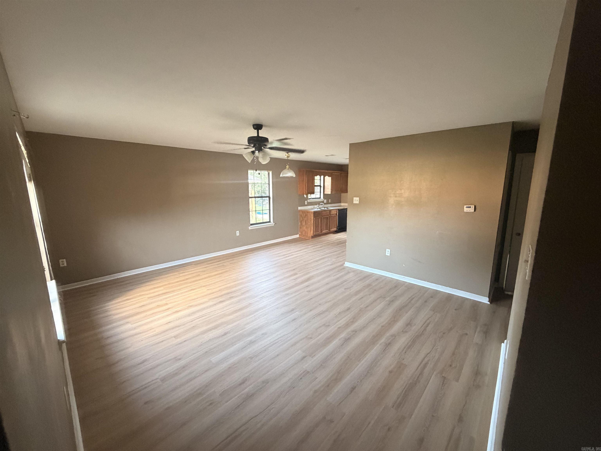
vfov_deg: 85.7
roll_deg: +1.0
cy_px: 226
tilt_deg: -9.8
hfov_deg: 102.1
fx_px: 243
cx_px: 300
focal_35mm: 14
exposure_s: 1/60
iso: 500
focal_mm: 2.22
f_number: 2.2
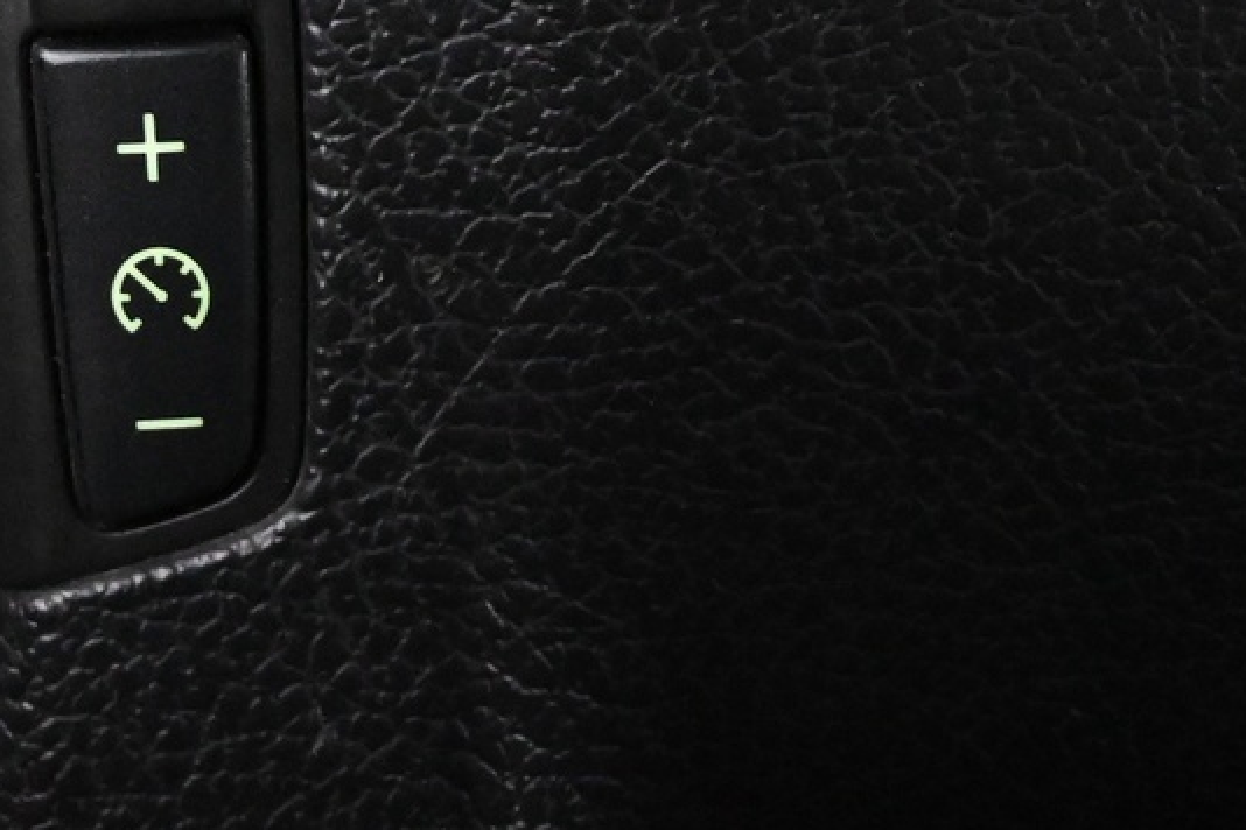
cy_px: -214
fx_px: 3383
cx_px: 107
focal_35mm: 98
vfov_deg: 13.5
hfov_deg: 20.4
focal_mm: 21.5
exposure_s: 1/30
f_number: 4
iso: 8000
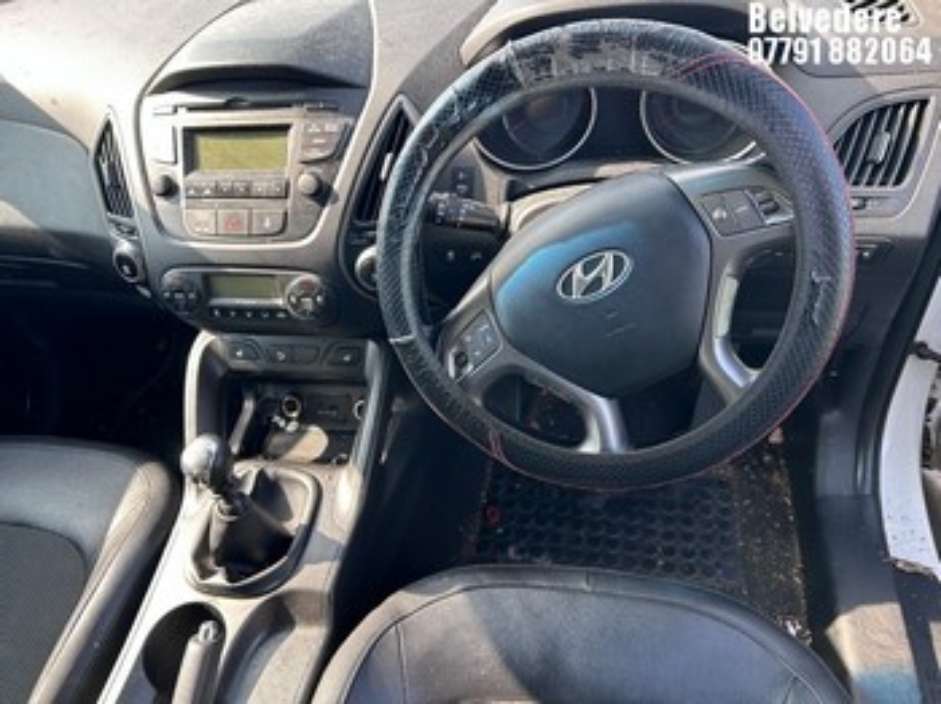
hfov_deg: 67.3
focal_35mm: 26
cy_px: 352
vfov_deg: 53.0
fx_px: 706
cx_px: 470
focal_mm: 5.7
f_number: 1.5
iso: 32
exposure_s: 1/137
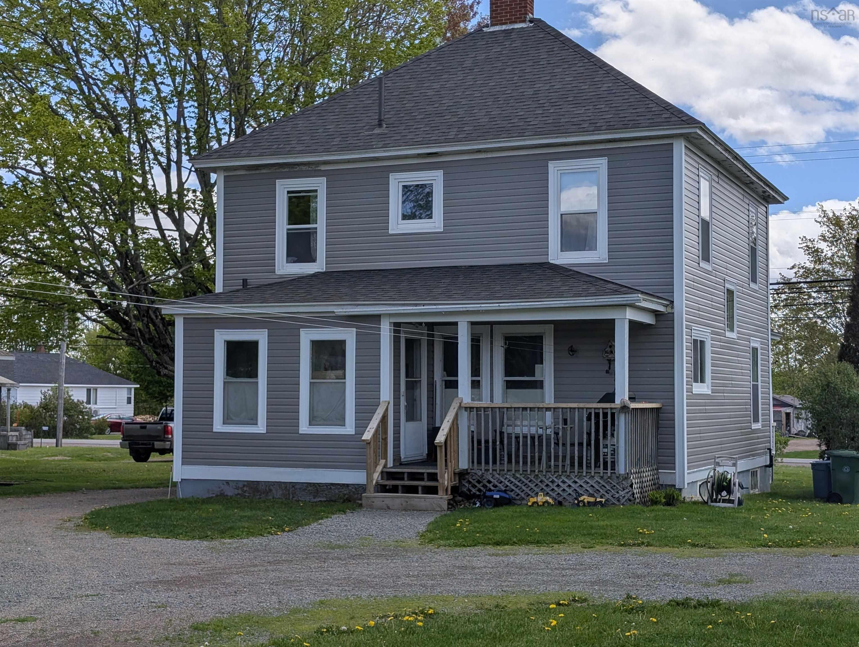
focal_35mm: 49
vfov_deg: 29.7
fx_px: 1218
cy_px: 324
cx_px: 430
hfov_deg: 38.9
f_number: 1.68
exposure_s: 1/1748
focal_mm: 6.9
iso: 21
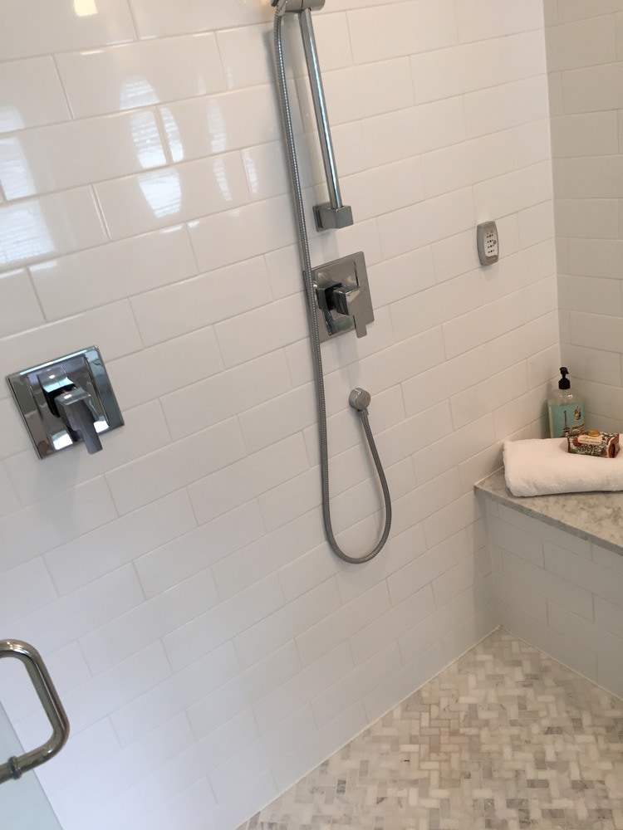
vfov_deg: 61.7
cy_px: 415
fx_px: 696
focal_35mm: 29
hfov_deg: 48.2
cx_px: 312
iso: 64
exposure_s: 1/30
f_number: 2.2
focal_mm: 4.15
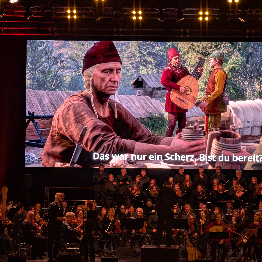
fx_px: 1147
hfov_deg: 13.0
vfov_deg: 13.0
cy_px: 136
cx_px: 174
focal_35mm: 134
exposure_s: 1/200
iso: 186
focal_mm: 17.91
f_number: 2.8
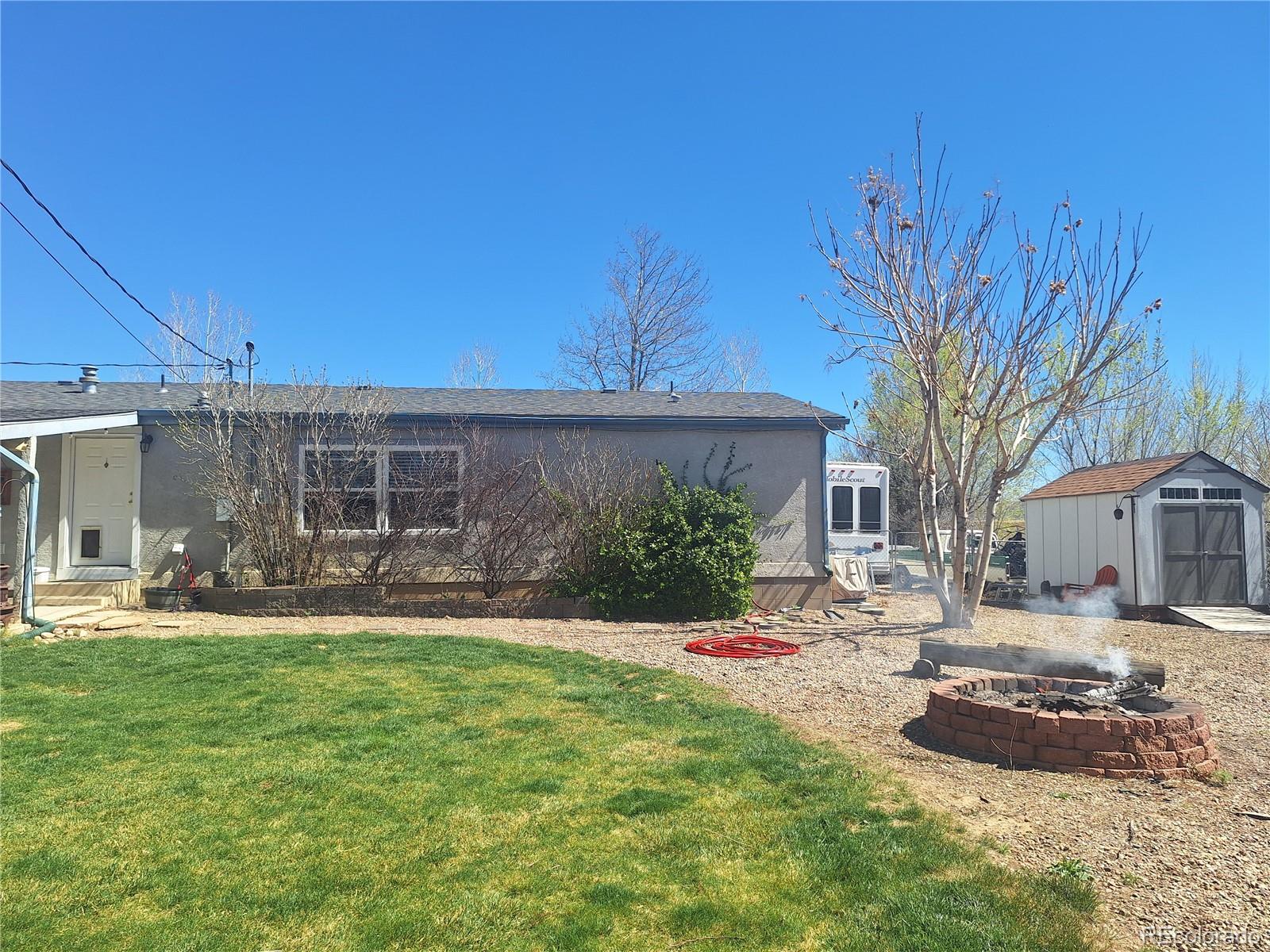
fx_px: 844
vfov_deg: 58.9
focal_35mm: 23
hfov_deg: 73.9
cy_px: 476
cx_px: 635
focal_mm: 5.54
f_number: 1.8
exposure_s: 1/1513
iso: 40
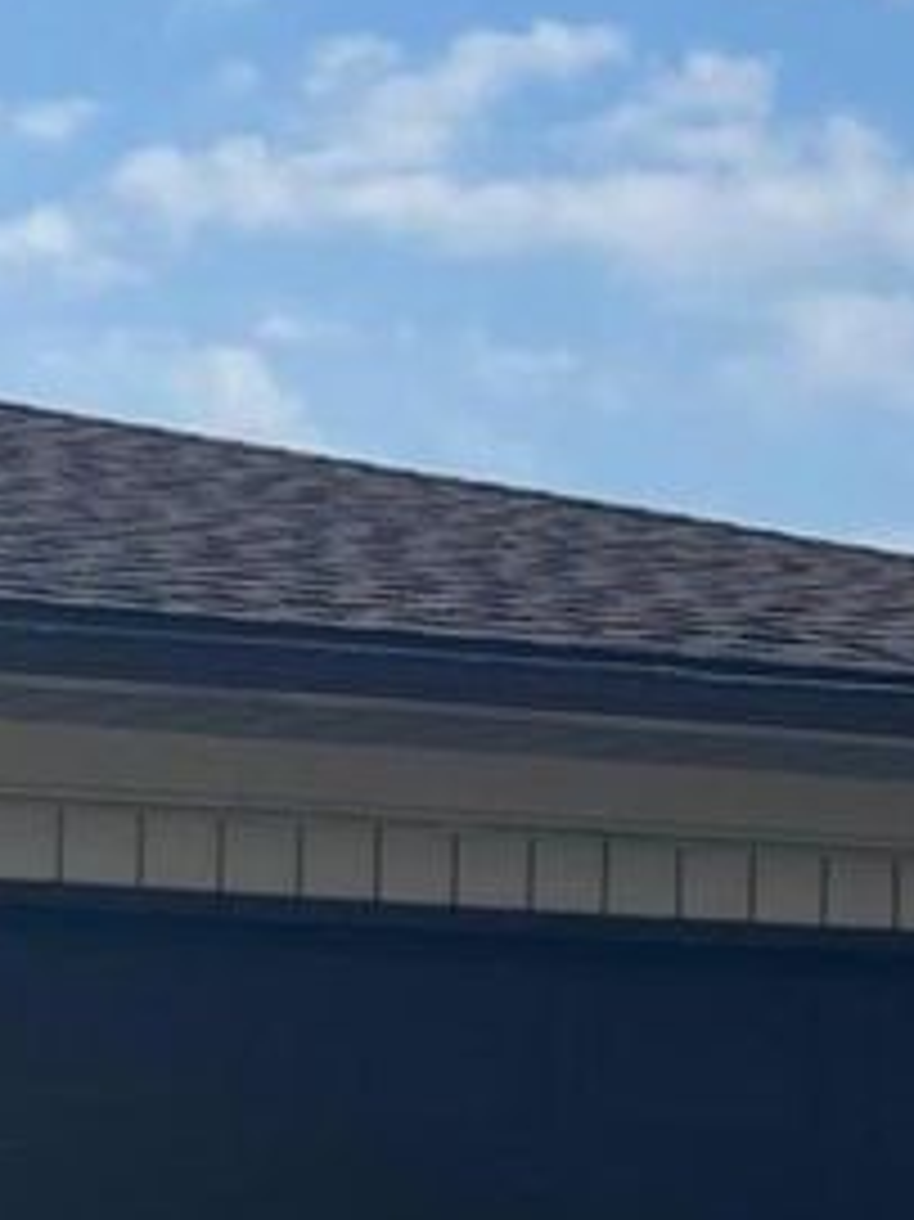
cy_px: 1069
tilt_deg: +3.7
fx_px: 4616
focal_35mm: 131
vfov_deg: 14.9
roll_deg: -1.7
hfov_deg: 10.6
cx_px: -765
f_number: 1.6
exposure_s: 1/2857
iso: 32
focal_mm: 5.1
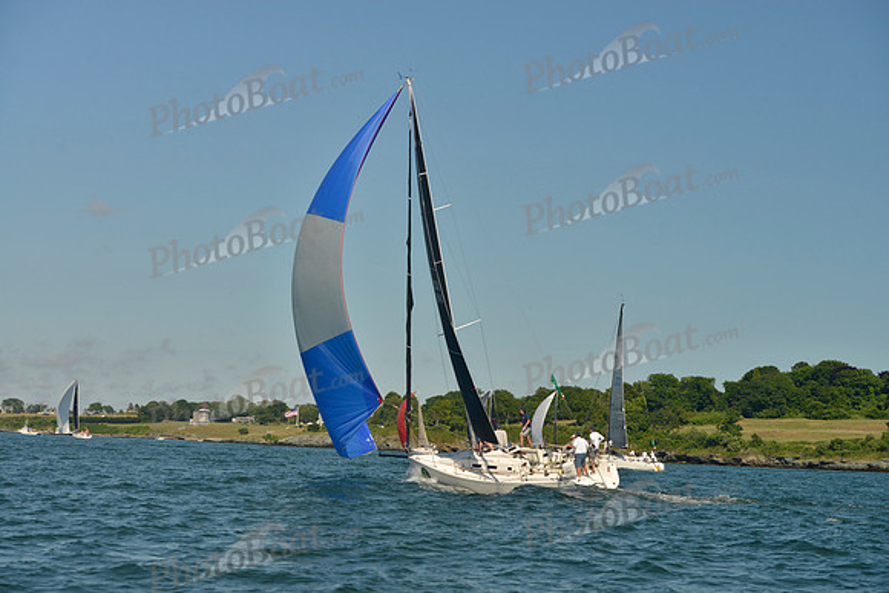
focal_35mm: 70
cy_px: 296
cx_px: 444
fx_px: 1729
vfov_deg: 19.5
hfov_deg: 28.8
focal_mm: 70
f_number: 7.1
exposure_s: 1/1250
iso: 400
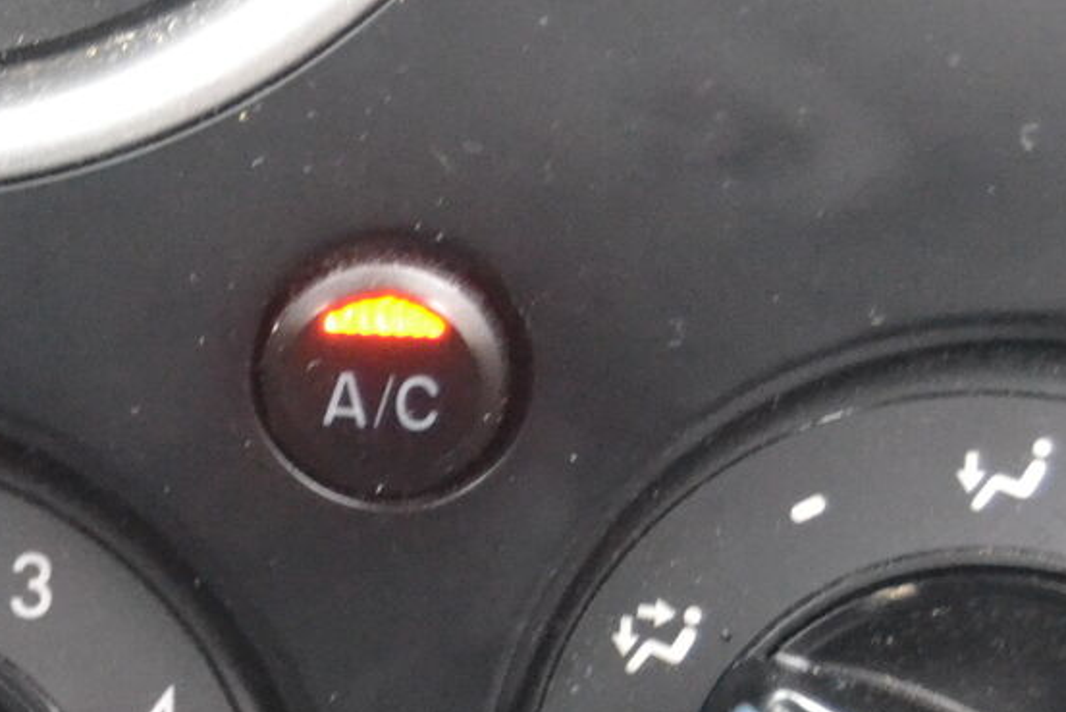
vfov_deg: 7.7
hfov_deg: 11.5
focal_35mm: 177
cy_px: 722
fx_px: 5242
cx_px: -85
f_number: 4.5
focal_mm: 34
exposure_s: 1/40
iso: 3200
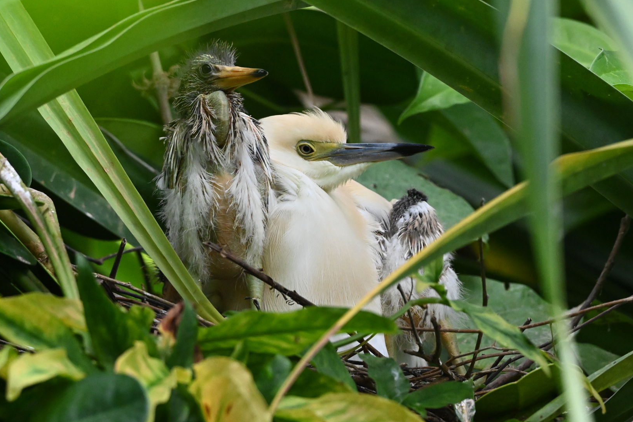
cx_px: 345
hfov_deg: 2.5
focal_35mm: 831
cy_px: 187
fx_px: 14611
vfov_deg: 1.7
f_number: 6
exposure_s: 1/500
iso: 5000
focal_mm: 470
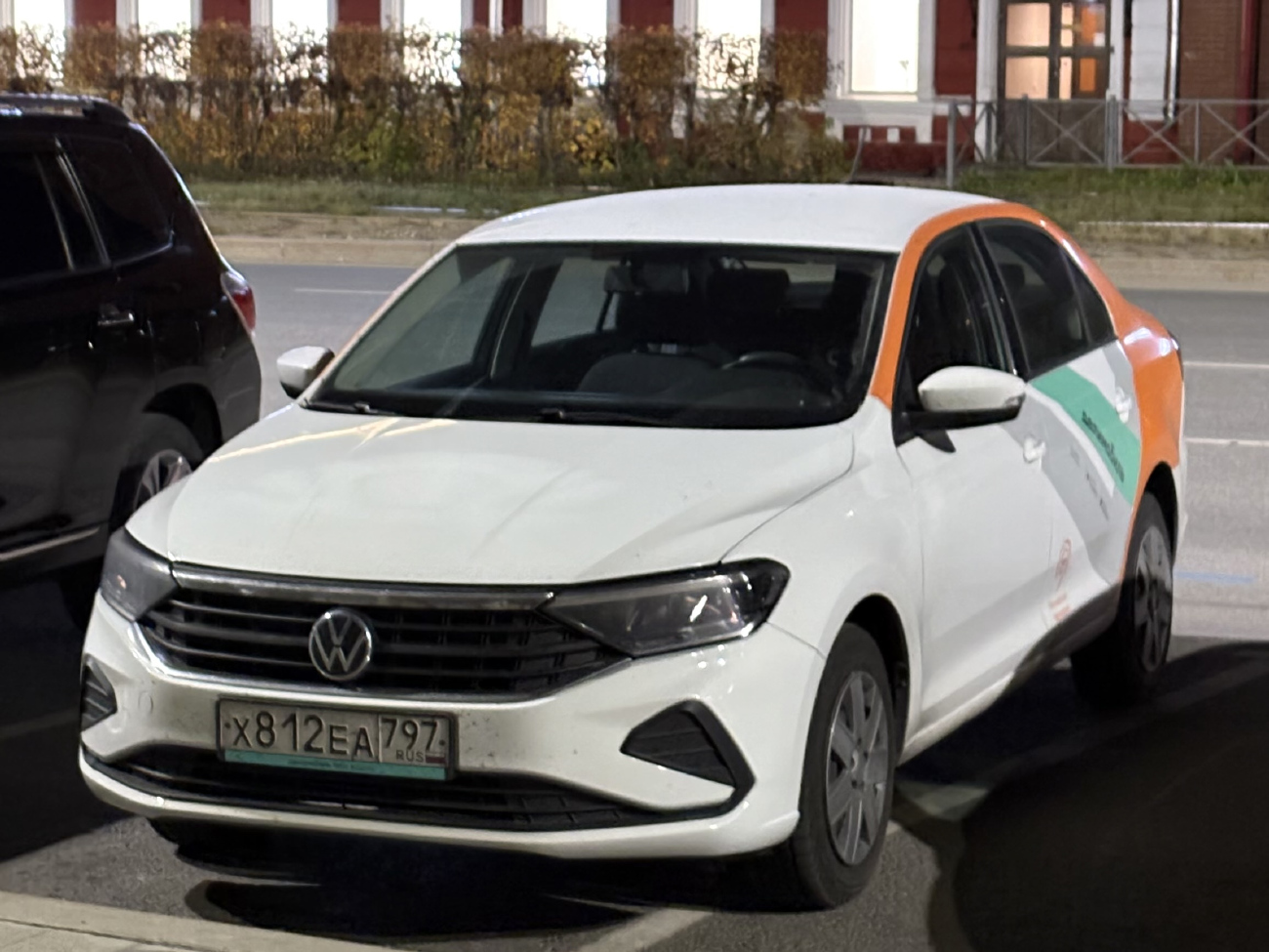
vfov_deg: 28.0
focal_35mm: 52
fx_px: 1906
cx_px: 634
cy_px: 476
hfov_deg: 36.8
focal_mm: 5.96
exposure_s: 1/20
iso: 640
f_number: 1.6
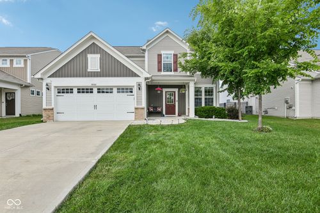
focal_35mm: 16
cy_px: 106
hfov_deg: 96.8
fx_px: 142
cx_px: 160
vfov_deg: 73.7
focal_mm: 16
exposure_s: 1/200
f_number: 8
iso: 100
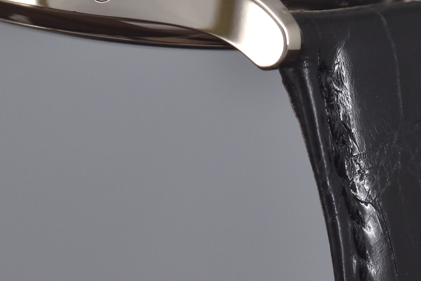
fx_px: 4380
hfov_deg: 5.5
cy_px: -18
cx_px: 73
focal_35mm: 374
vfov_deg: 3.7
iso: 640
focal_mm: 105
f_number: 8
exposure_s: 1/160
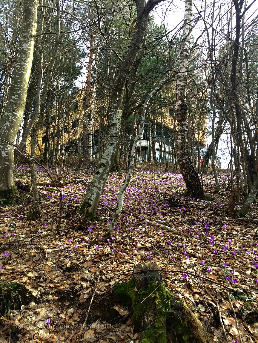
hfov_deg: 48.2
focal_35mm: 29
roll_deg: +0.0
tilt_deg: +16.3
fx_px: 288
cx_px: 129
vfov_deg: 61.7
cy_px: 172
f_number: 2.2
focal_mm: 4.15
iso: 32
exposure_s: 1/356
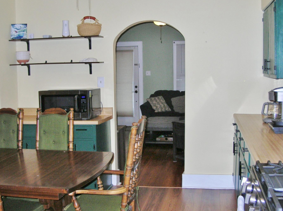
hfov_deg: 41.3
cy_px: 108
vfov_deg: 31.5
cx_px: 151
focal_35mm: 46
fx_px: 376
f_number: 2.7
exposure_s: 1/60.1
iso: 60
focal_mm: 6
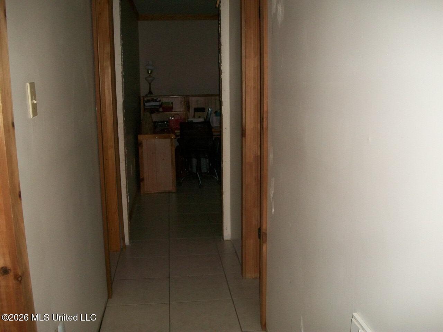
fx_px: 410
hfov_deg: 56.8
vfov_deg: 44.2
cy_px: 166
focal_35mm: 32
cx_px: 222
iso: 160
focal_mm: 5.7
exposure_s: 1/30
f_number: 2.9
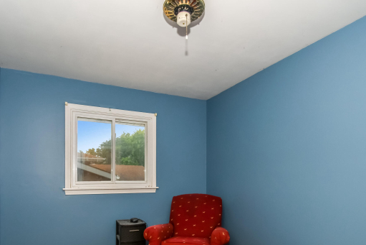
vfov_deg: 55.0
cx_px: 171
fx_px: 224
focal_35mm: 22
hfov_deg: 78.5
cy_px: 178
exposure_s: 1/320
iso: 400
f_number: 8
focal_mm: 10
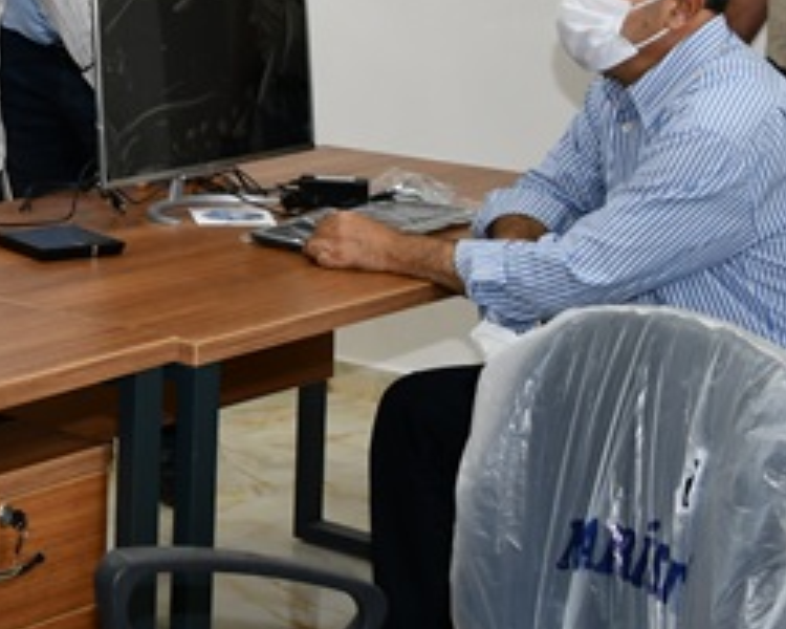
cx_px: -472
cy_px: -105
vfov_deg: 14.4
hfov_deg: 16.4
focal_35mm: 104
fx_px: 2419
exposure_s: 1/60
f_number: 4
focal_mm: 18
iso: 250
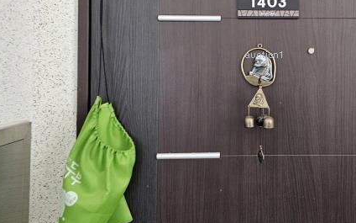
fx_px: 446
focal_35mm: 46
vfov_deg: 27.7
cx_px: 264
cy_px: 61
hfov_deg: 42.3
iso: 320
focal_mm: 6.3
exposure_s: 1/120
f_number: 1.7
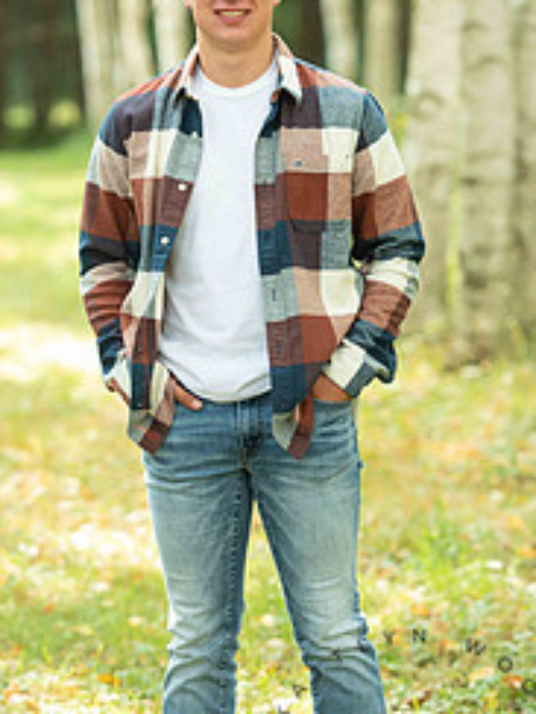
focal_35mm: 216
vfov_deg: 9.2
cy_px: 316
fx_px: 4459
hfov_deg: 6.9
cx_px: 237
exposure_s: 1/200
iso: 400
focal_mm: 122
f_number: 3.2
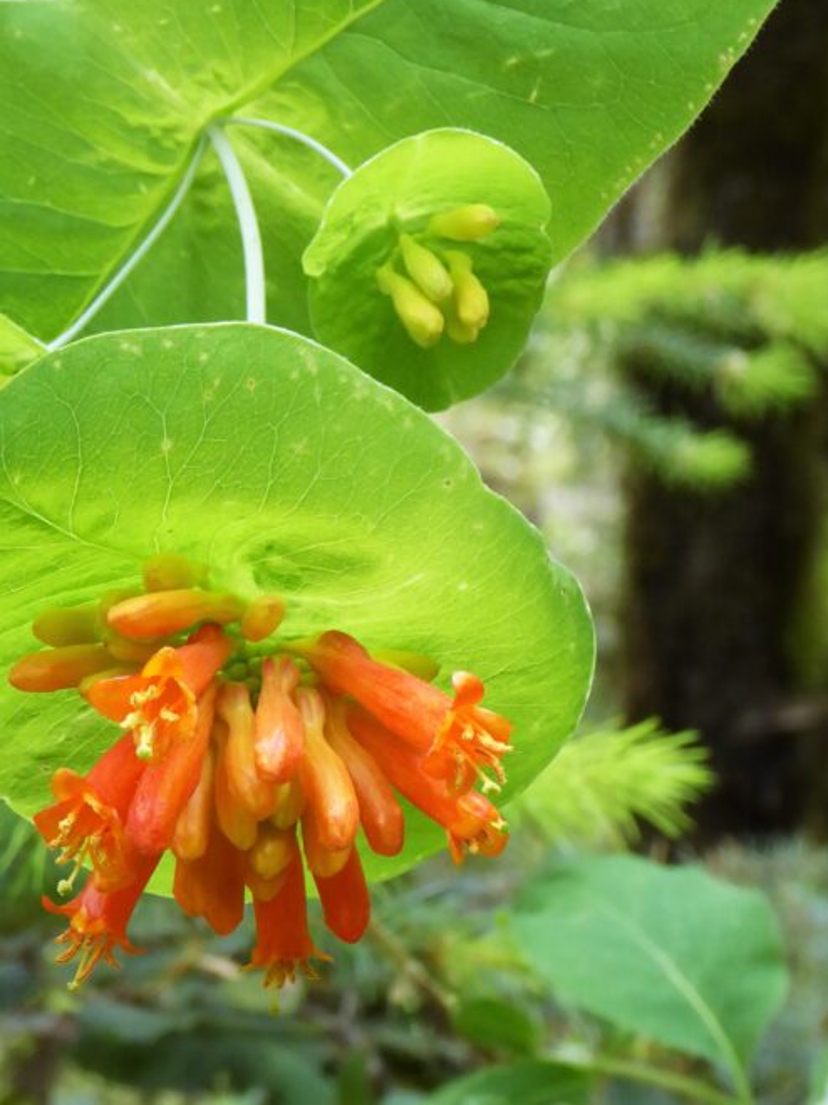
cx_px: 295
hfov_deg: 14.6
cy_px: 407
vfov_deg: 19.4
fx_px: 3222
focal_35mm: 101
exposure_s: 1/50
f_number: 4.4
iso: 400
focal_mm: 11.7
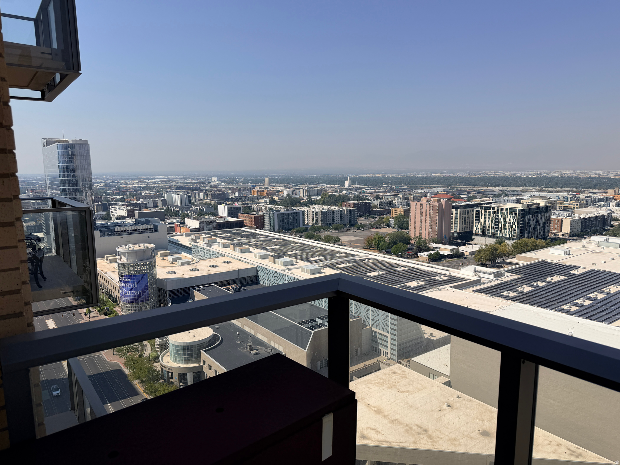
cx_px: 310
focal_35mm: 24
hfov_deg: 71.6
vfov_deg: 56.8
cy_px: 232
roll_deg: +1.0
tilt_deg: -7.6
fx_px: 430
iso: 100
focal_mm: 6.76
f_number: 1.78
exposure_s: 1/10309
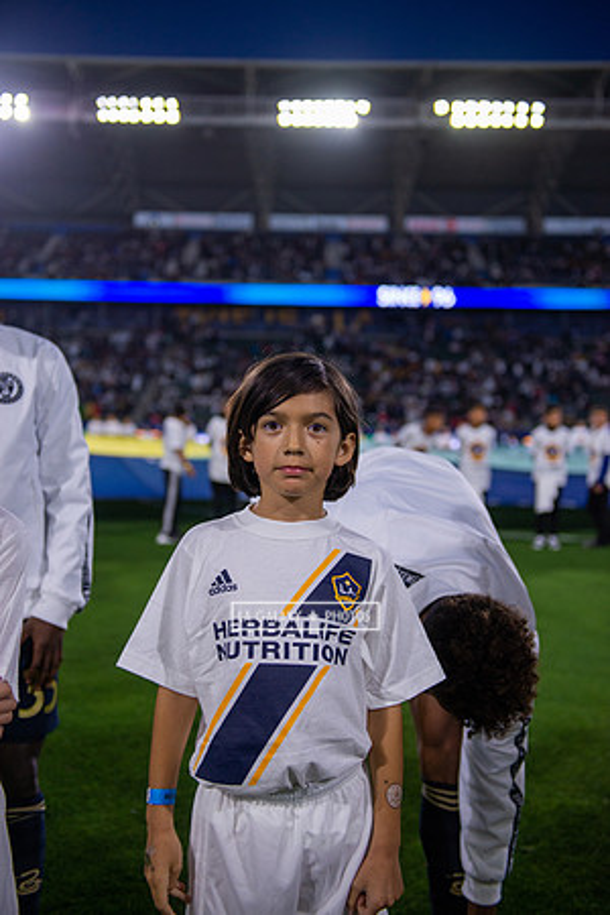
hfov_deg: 30.5
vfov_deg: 44.5
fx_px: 1118
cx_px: 305
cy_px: 458
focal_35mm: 44
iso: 640
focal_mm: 44
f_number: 2.8
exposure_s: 1/1600
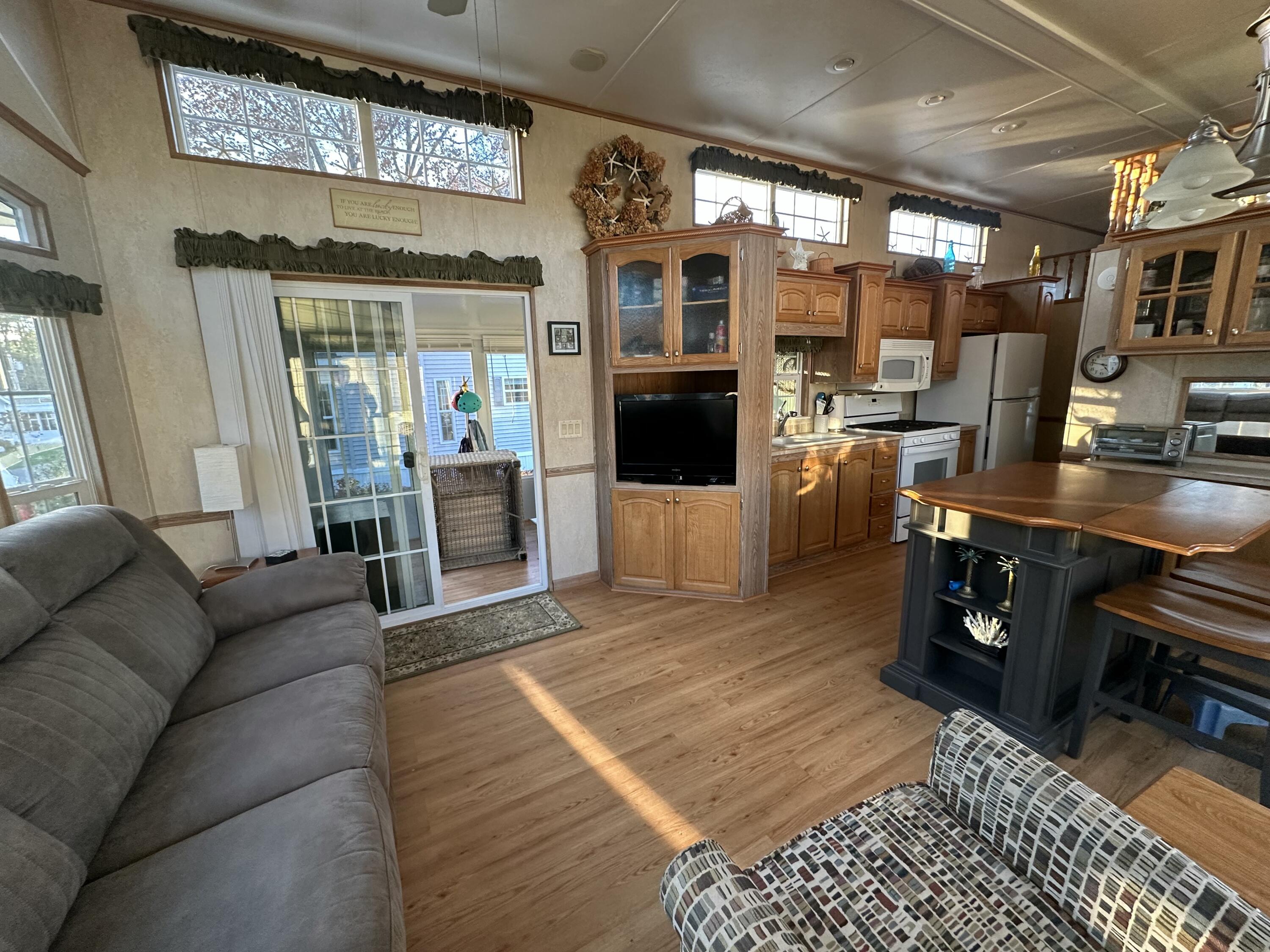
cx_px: 635
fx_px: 514
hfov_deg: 102.1
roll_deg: +2.1
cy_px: 476
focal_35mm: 14
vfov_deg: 85.7
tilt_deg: -11.0
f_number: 2.2
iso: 250
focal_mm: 2.22
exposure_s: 1/99
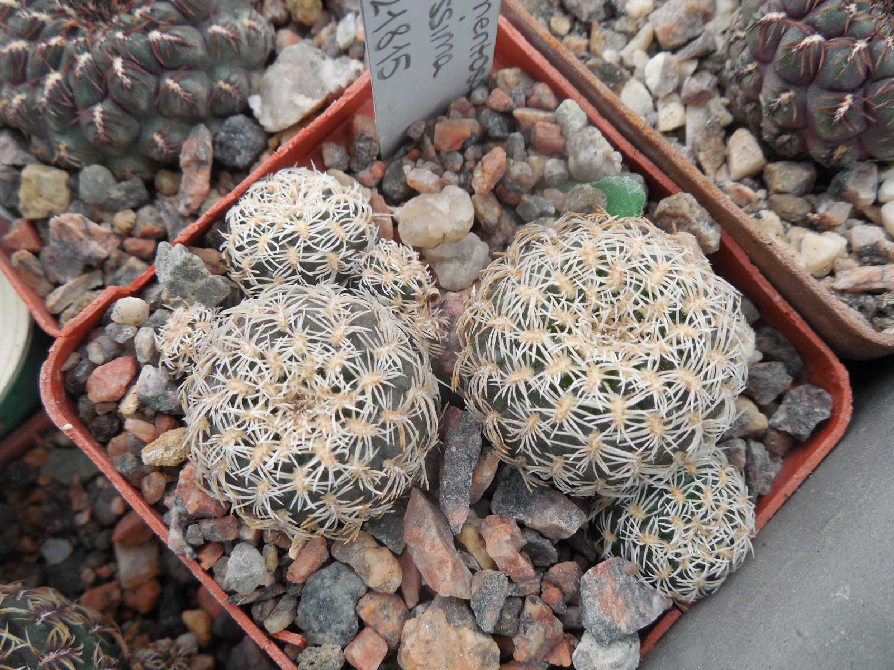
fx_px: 801
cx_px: 447
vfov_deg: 45.4
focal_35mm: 31
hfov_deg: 58.4
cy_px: 335
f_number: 3.6
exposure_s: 1/40
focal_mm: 5.6
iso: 125
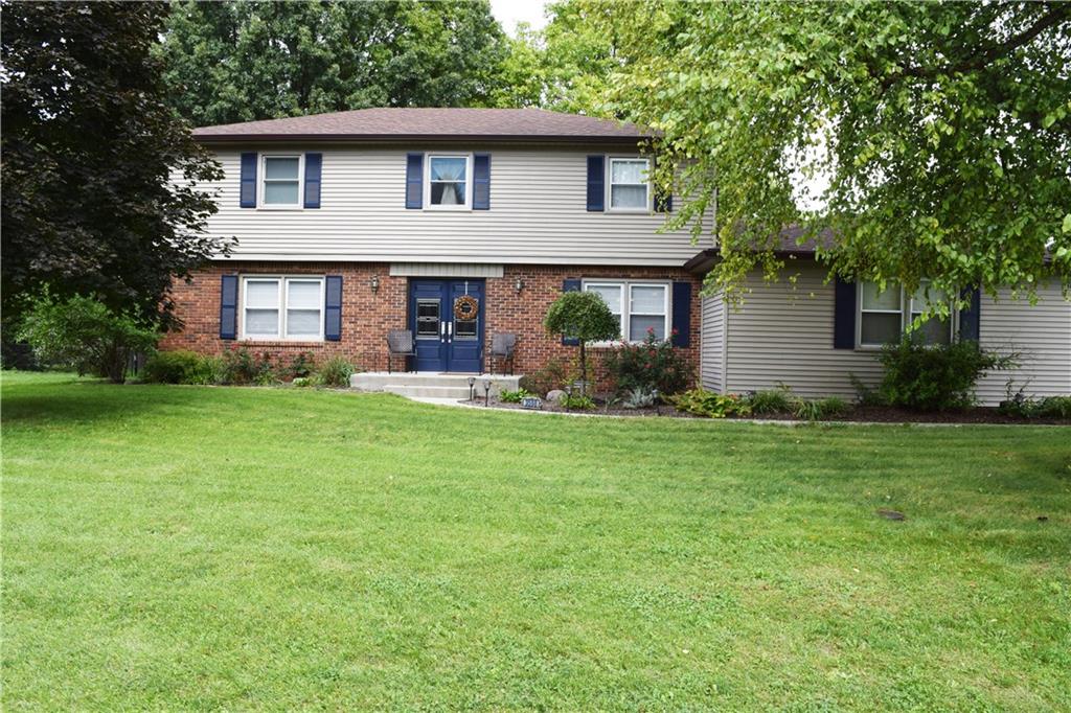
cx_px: 536
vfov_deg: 47.9
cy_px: 356
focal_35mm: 27
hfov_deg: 67.4
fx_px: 803
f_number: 8
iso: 280
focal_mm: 18
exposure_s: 1/250
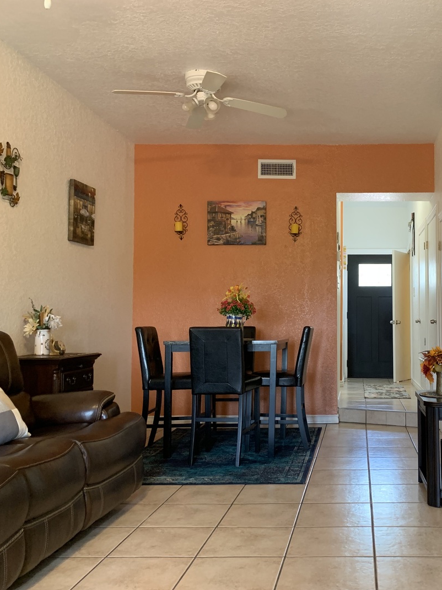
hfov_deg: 38.8
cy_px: 296
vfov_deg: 52.6
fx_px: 596
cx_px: 367
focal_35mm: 35
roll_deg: -0.5
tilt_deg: +0.0
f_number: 1.8
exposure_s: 1/60
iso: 200
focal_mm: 4.25
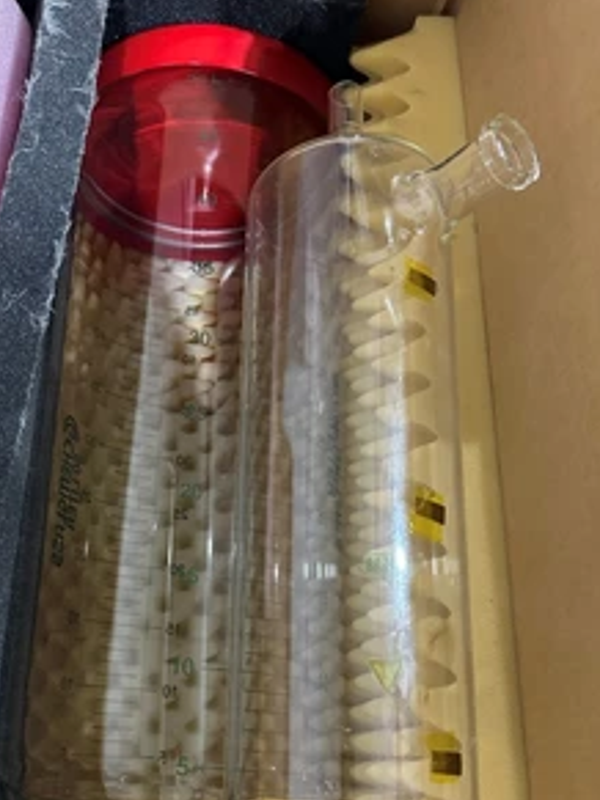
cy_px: 498
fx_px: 763
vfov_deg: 54.8
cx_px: 190
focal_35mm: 33
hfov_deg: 42.2
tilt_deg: -71.1
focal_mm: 6.86
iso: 800
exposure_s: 1/60
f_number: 1.78
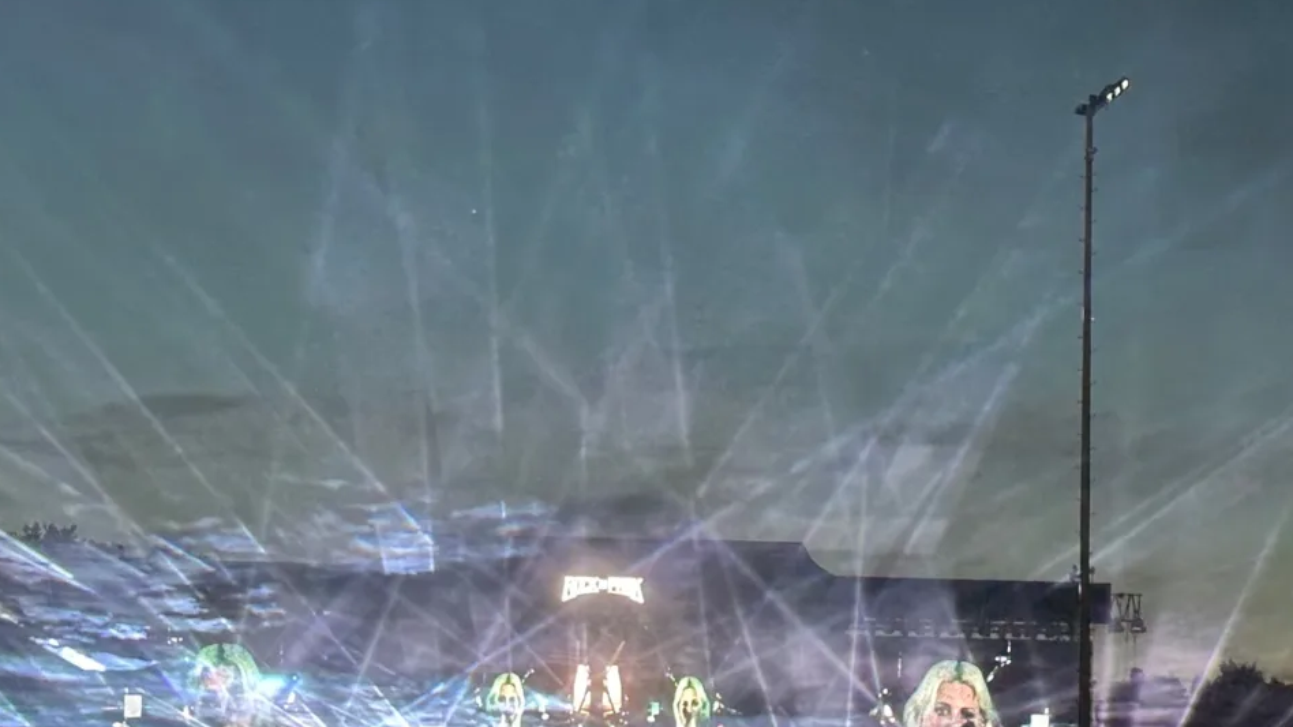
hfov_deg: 18.9
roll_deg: -1.1
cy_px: 421
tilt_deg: +7.2
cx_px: 772
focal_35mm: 113
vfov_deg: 10.7
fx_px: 3874
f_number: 1.78
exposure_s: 1/50
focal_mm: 6.86
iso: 160
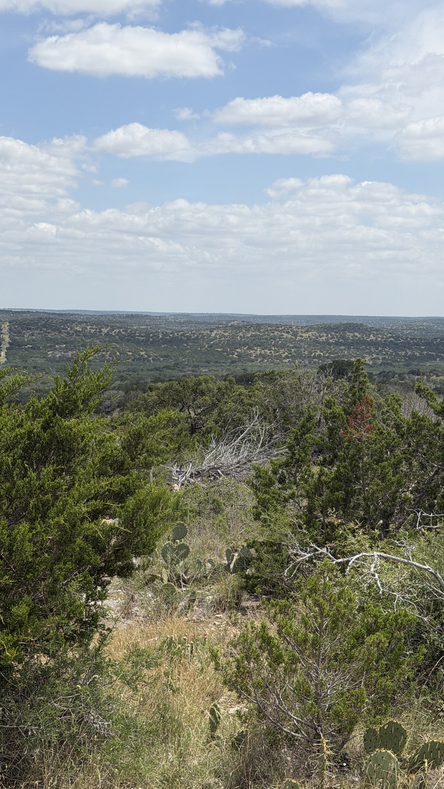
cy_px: 392
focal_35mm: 56
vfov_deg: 37.2
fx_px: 1173
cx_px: 238
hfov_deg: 21.4
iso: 64
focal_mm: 6.76
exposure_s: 1/7874
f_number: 1.78
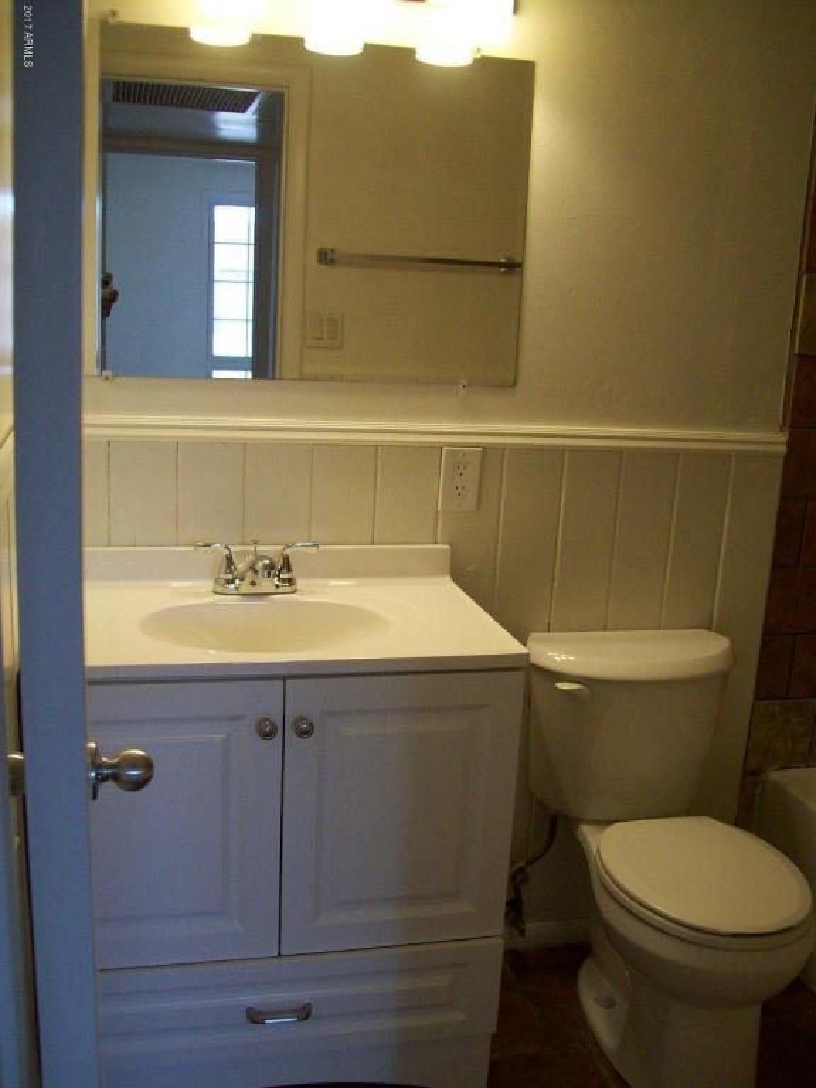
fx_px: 1131
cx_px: 408
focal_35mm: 36
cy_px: 544
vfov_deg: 51.4
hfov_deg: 39.7
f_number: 2.7
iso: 109
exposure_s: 1/64
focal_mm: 6
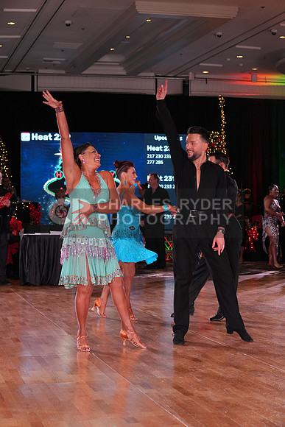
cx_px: 142
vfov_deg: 27.3
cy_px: 214
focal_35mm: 74
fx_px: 878
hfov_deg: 18.4
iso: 2000
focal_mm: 74
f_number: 5
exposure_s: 1/200
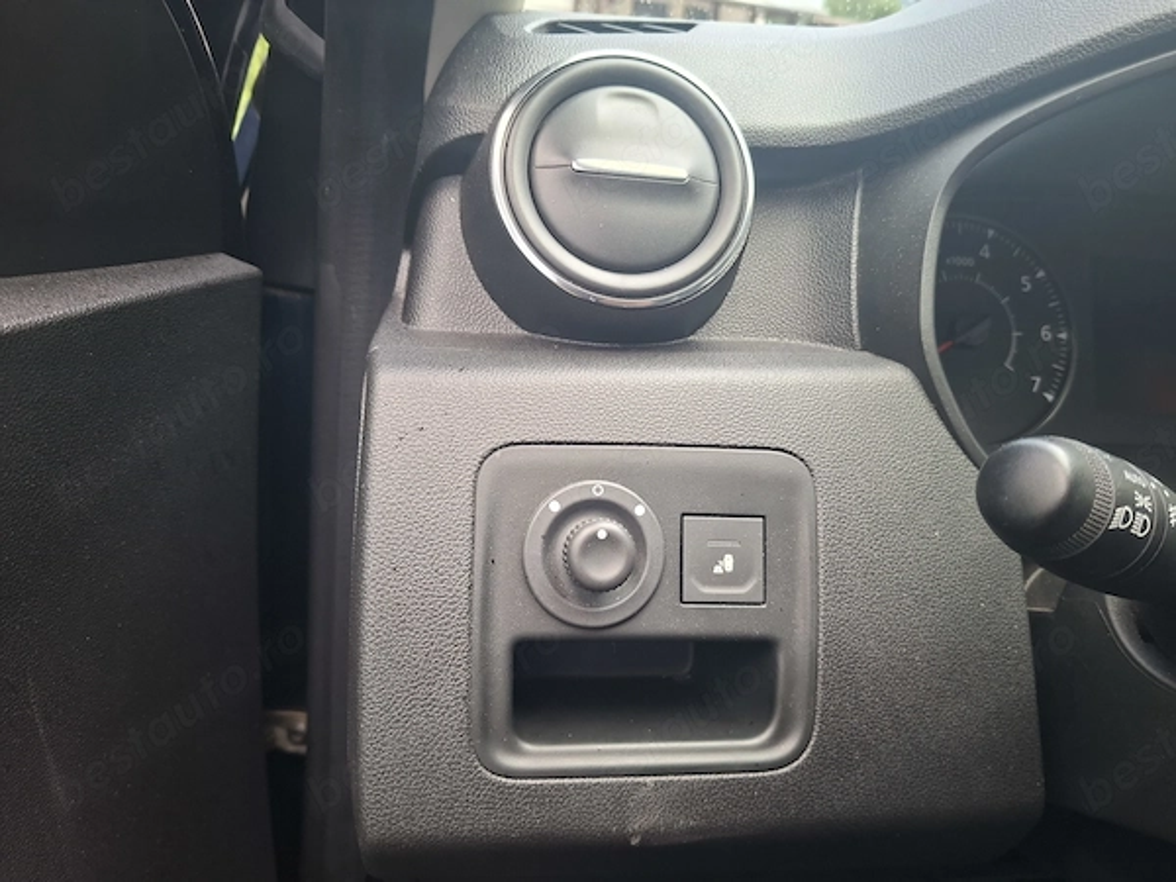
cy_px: 441
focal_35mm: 23
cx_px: 588
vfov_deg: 58.9
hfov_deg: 73.9
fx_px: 781
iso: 320
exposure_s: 1/100
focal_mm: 5.54
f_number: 1.8
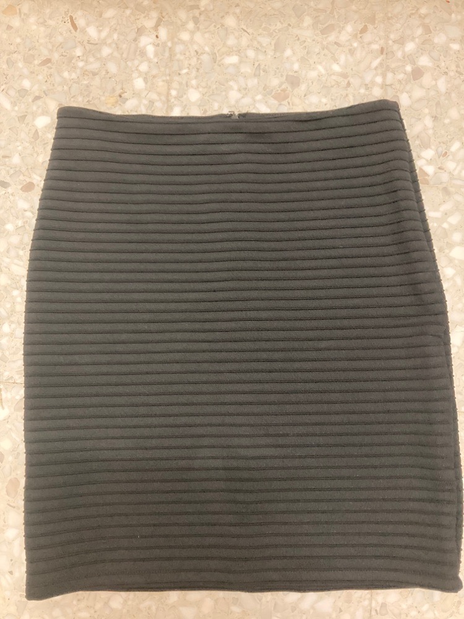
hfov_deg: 49.7
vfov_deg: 63.4
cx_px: 232
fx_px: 500
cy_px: 310
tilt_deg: -81.3
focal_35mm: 28
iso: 640
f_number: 1.8
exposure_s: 1/26
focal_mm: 3.99
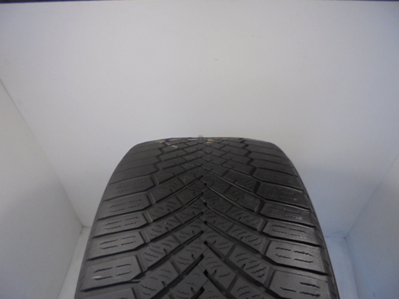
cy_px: 150
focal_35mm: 26
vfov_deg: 53.1
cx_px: 200
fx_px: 300
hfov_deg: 67.3
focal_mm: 4.6
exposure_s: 1/40
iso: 100
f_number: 3.5
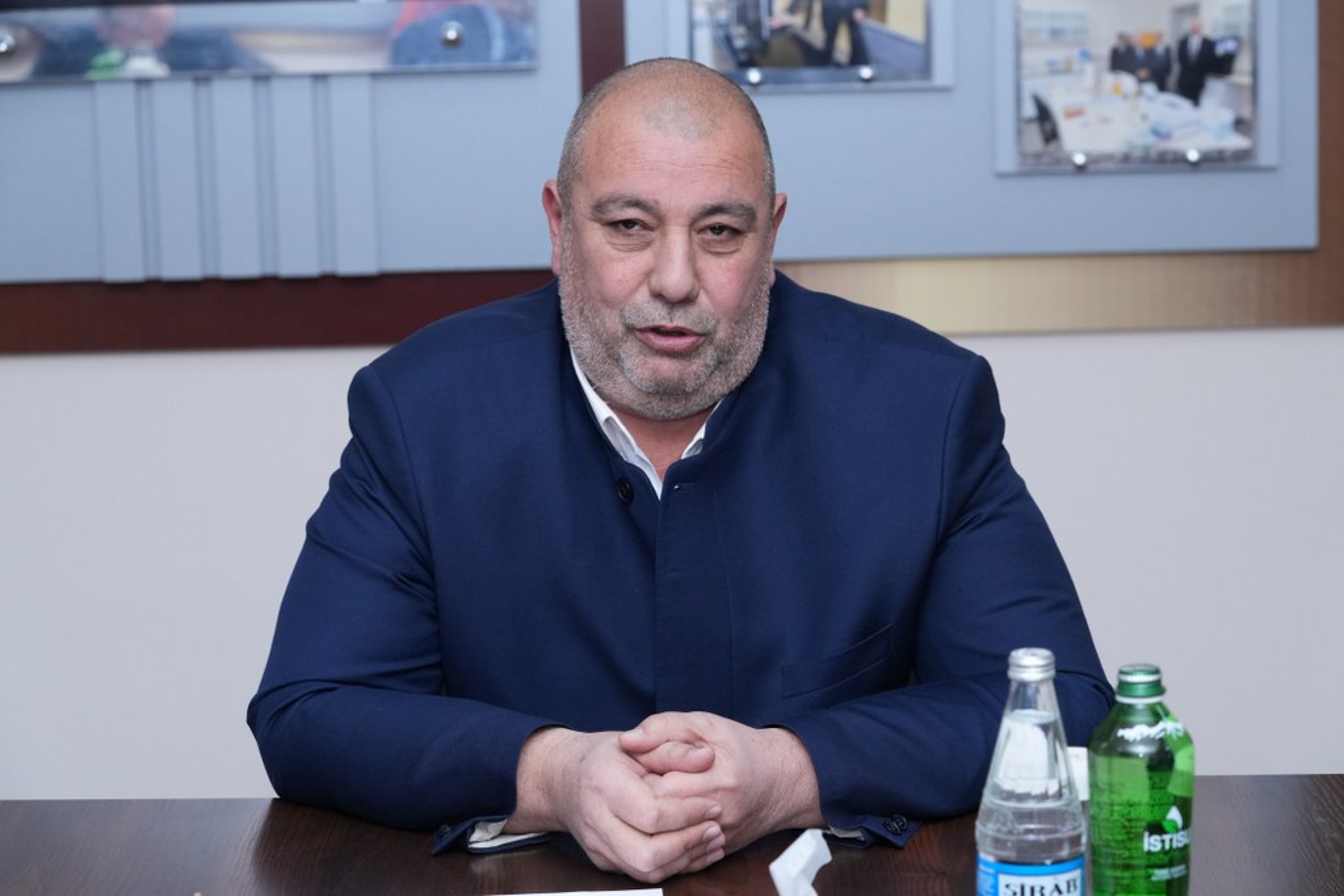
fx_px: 3547
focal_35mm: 95
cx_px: 672
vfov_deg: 14.4
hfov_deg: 21.5
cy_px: 448
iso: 2000
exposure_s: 1/200
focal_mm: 95
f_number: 5.6
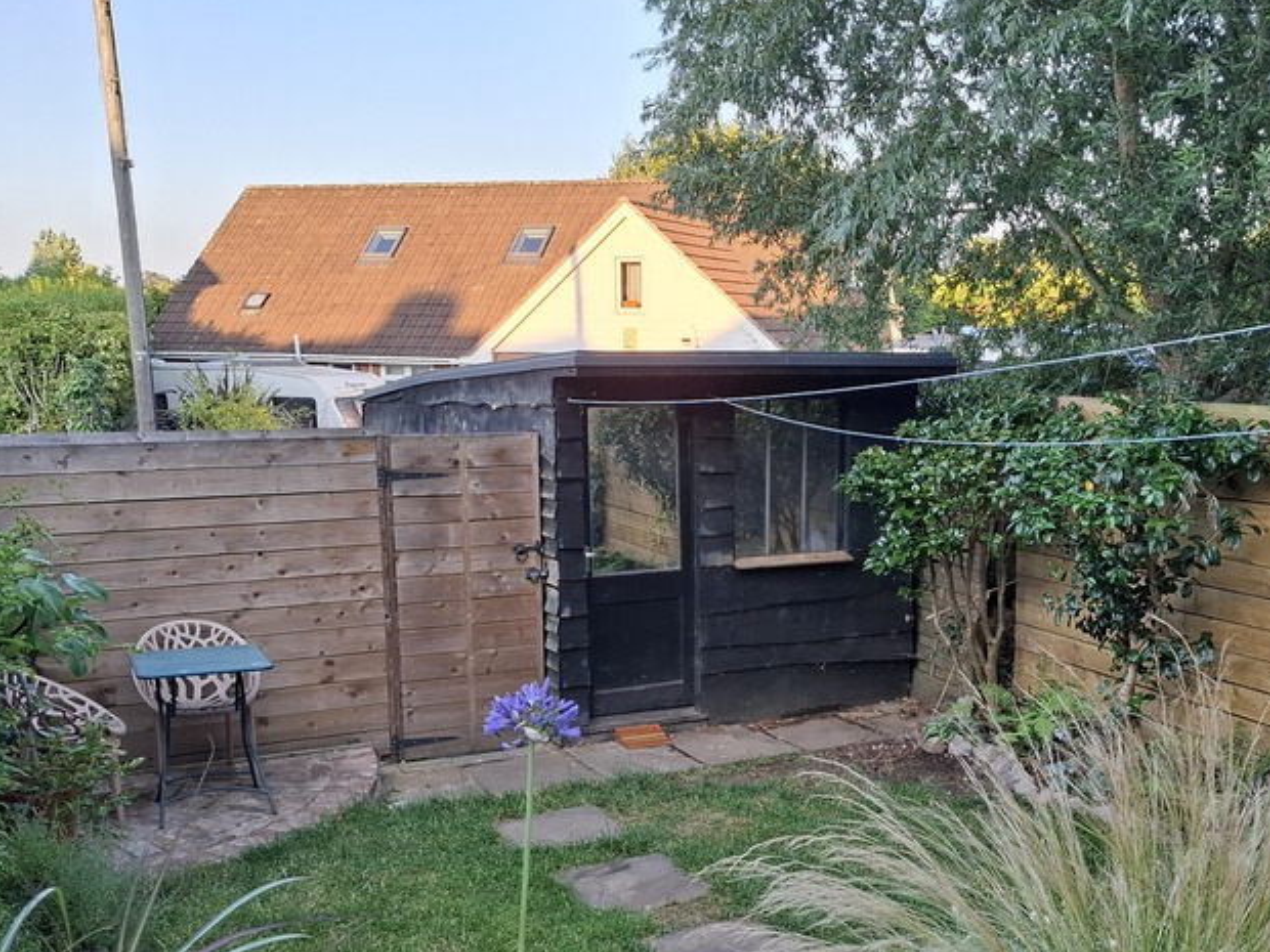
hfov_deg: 48.8
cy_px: 626
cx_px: 744
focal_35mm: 38
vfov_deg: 37.4
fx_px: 1394
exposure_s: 1/169
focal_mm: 5.54
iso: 50
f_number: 1.8
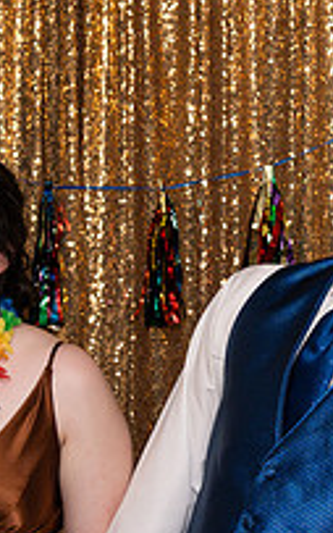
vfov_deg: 16.8
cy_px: 366
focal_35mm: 124
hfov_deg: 10.5
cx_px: 363
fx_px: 1799
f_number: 4
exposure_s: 1/250
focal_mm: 37
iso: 400
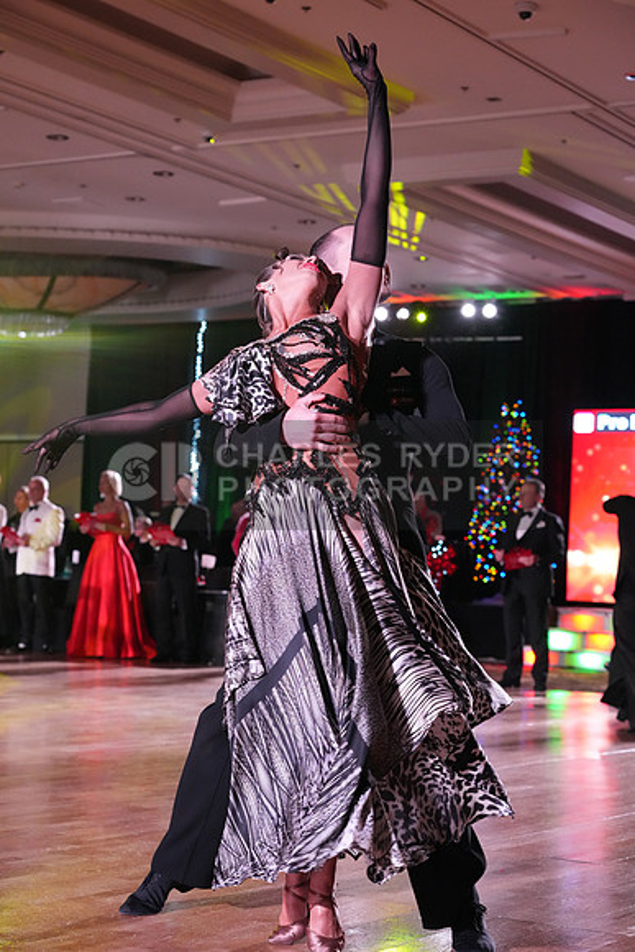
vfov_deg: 29.6
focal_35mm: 68
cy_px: 476
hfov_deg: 20.0
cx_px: 318
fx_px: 1798
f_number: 5
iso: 6400
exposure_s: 1/320
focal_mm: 68
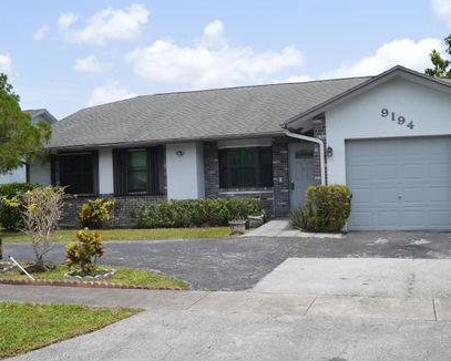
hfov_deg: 47.8
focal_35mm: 38
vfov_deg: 39.2
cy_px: 180
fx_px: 507
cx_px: 256
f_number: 8
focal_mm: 22
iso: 100
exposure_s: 1/250
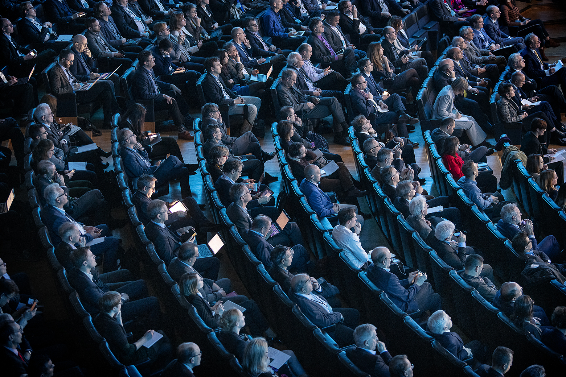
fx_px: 1572
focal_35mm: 100
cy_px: 188
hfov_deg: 20.4
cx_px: 283
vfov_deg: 13.7
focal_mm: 100
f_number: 2.8
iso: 4000
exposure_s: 1/30
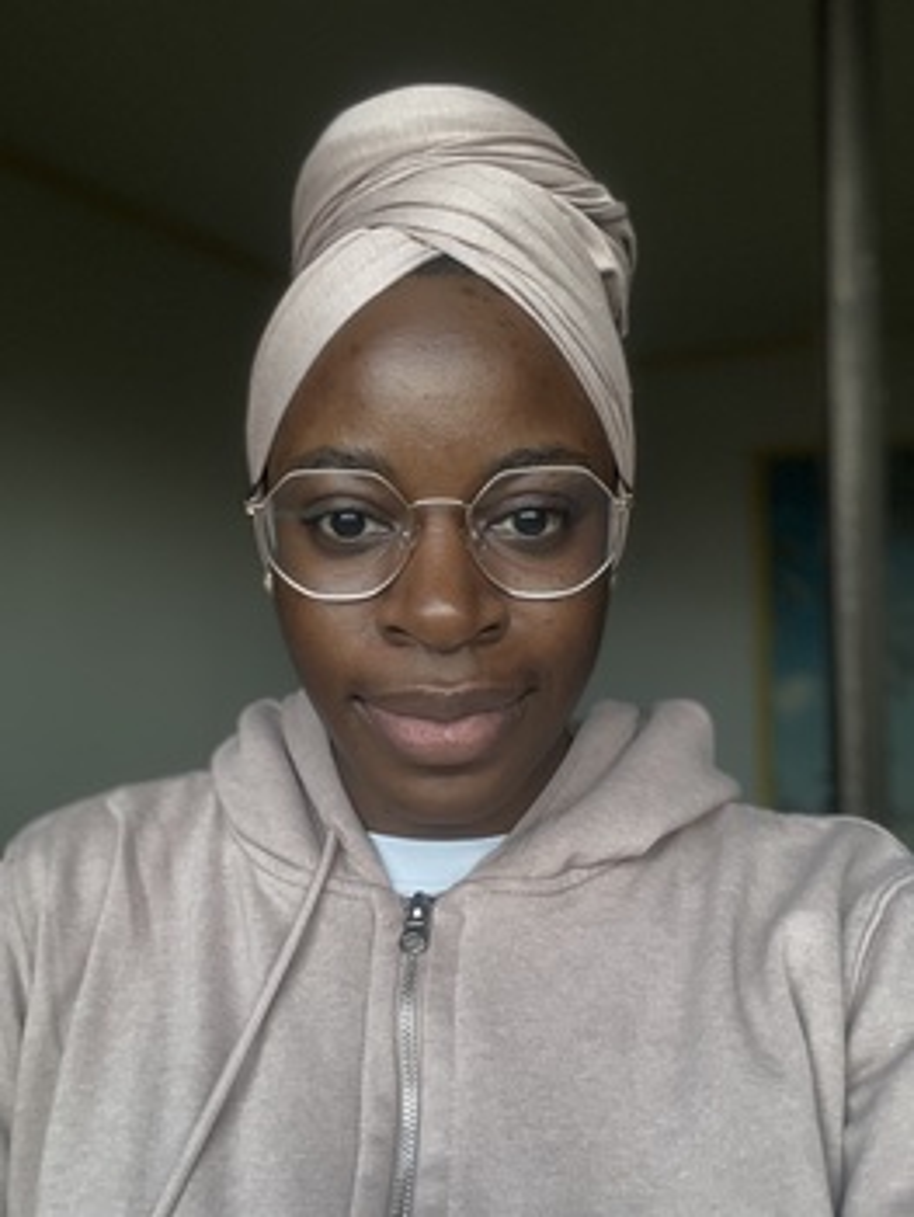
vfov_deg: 59.9
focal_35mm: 30
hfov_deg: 46.8
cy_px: 608
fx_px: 1055
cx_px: 457
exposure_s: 1/60
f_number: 2.2
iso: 200
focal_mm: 2.71
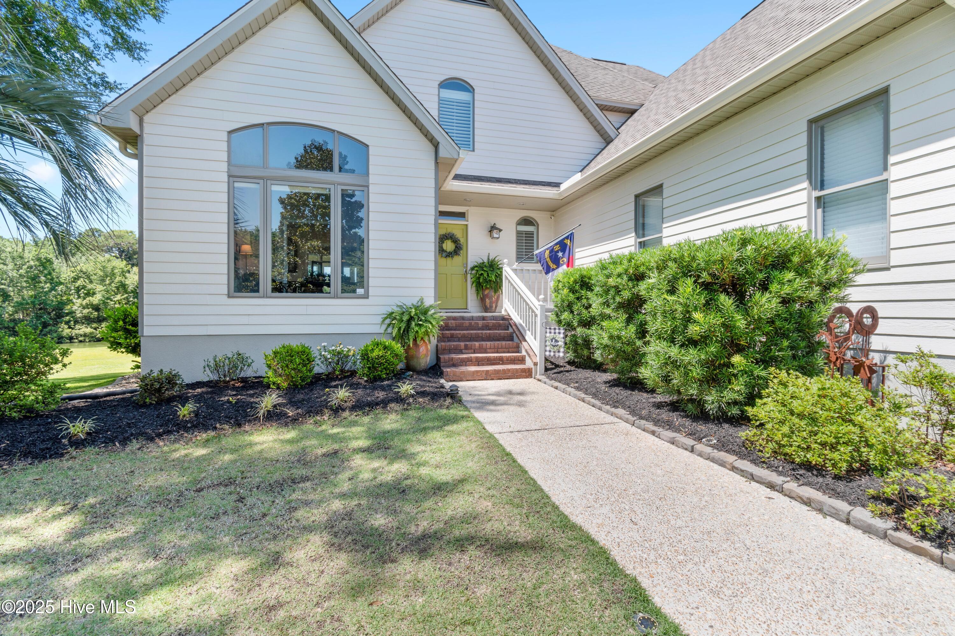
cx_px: 478
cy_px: 318
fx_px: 398
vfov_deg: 77.3
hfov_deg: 100.4
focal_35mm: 15
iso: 100
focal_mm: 10
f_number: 6.3
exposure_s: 1/160
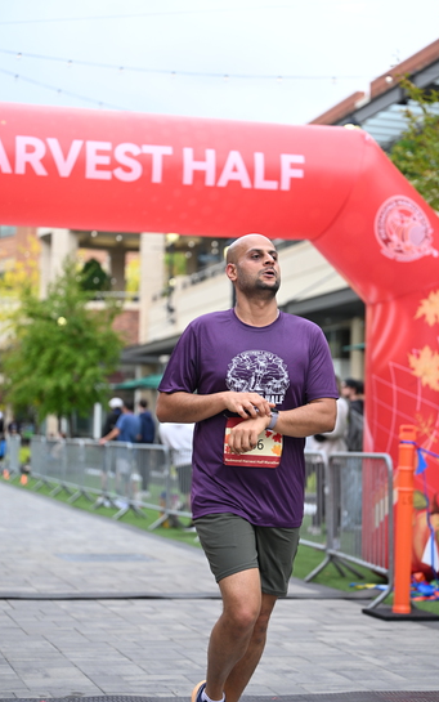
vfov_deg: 28.6
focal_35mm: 72
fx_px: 1377
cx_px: 235
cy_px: 350
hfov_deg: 18.1
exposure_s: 1/1600
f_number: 2.8
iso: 640
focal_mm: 70
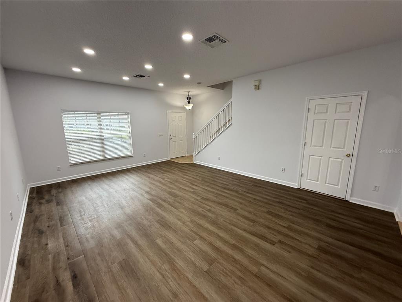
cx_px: 201
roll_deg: +1.7
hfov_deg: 102.1
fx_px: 163
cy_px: 151
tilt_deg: -7.2
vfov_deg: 85.7
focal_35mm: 14
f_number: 2.2
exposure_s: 1/120
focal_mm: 2.22
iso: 160
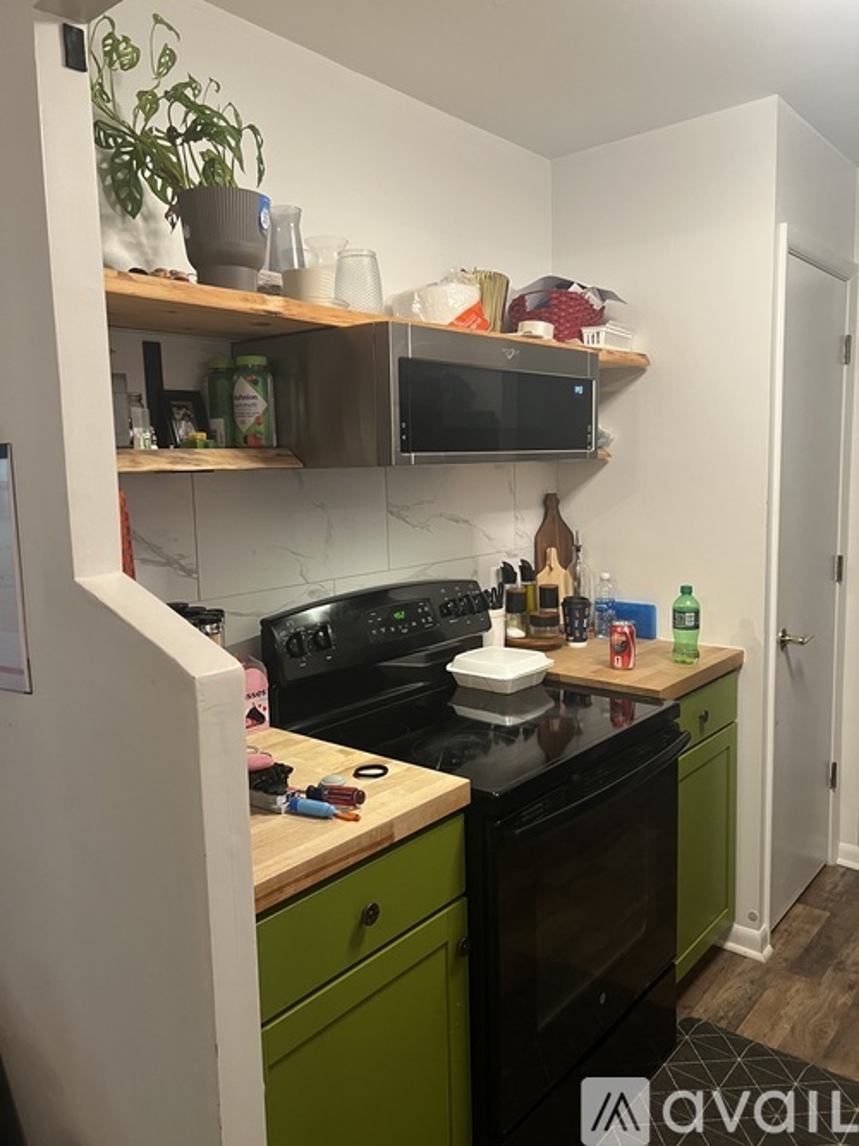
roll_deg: +1.8
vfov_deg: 67.3
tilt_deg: -7.5
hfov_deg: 53.0
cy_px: 573
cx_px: 430
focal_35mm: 26
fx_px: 861
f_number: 1.5
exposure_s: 1/60
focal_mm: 5.7
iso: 200
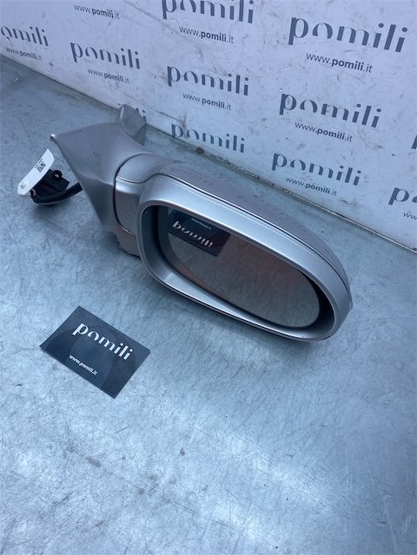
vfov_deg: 67.3
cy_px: 278
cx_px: 208
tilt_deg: -56.0
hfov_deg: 53.1
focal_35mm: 26
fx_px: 418
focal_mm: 4.25
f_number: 1.8
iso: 32
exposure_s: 1/1258
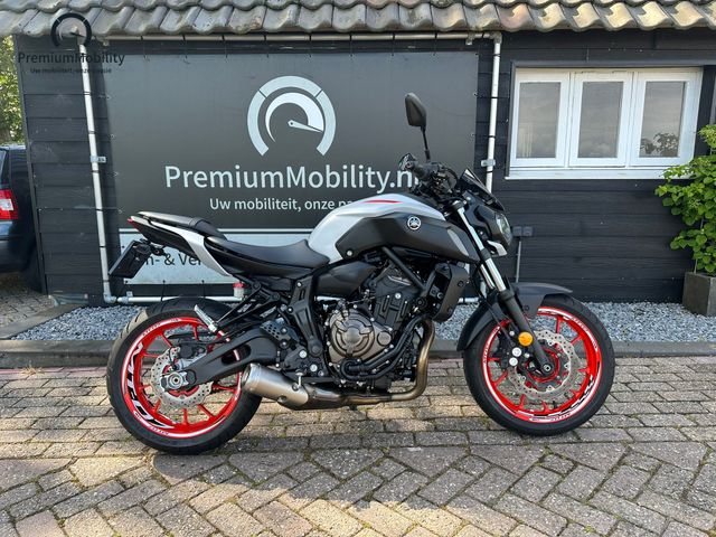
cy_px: 268
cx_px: 358
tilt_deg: -11.2
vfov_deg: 56.8
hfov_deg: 71.6
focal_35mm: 24
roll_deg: -0.5
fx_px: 496
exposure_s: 1/549
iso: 80
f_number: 1.78
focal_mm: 6.86
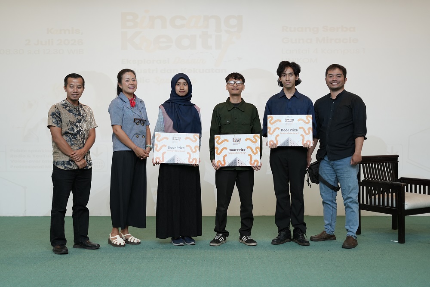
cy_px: 144
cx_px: 215
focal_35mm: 50
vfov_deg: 27.0
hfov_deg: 39.6
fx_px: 597
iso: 640
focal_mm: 50
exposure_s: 1/125
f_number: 2.2
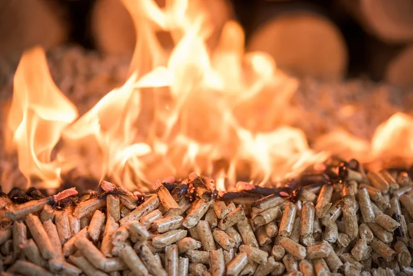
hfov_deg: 33.4
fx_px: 688
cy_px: 138
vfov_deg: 22.6
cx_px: 206
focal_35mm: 60
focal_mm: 60
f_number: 3.5
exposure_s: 1/400
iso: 200
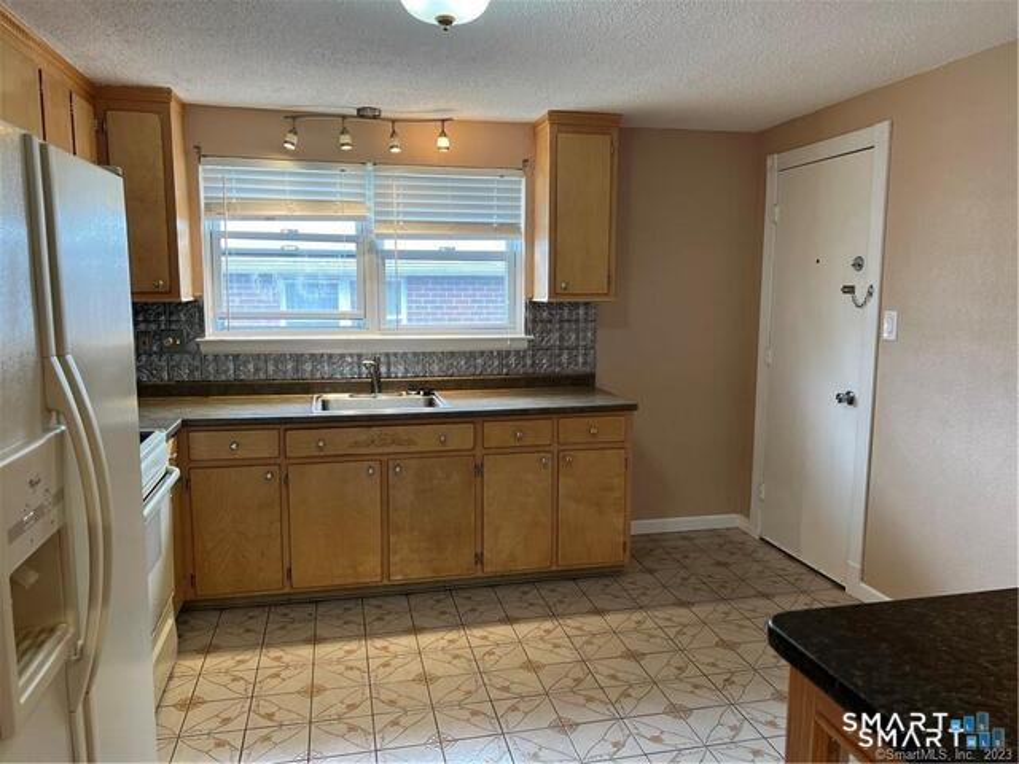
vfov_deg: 53.1
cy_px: 382
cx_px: 510
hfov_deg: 67.3
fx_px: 765
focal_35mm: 26
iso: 80
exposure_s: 1/120
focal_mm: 5.7
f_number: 1.5
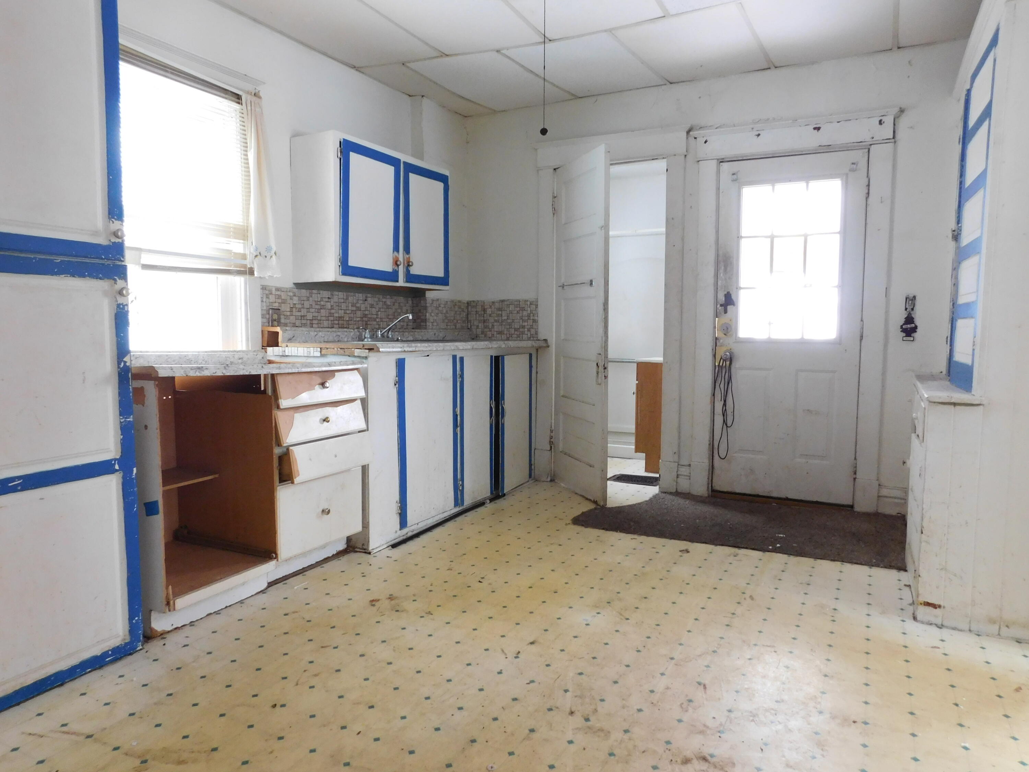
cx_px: 514
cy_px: 386
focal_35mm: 23
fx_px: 684
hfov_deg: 73.9
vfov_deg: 58.9
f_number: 3
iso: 320
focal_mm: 4
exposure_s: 1/30
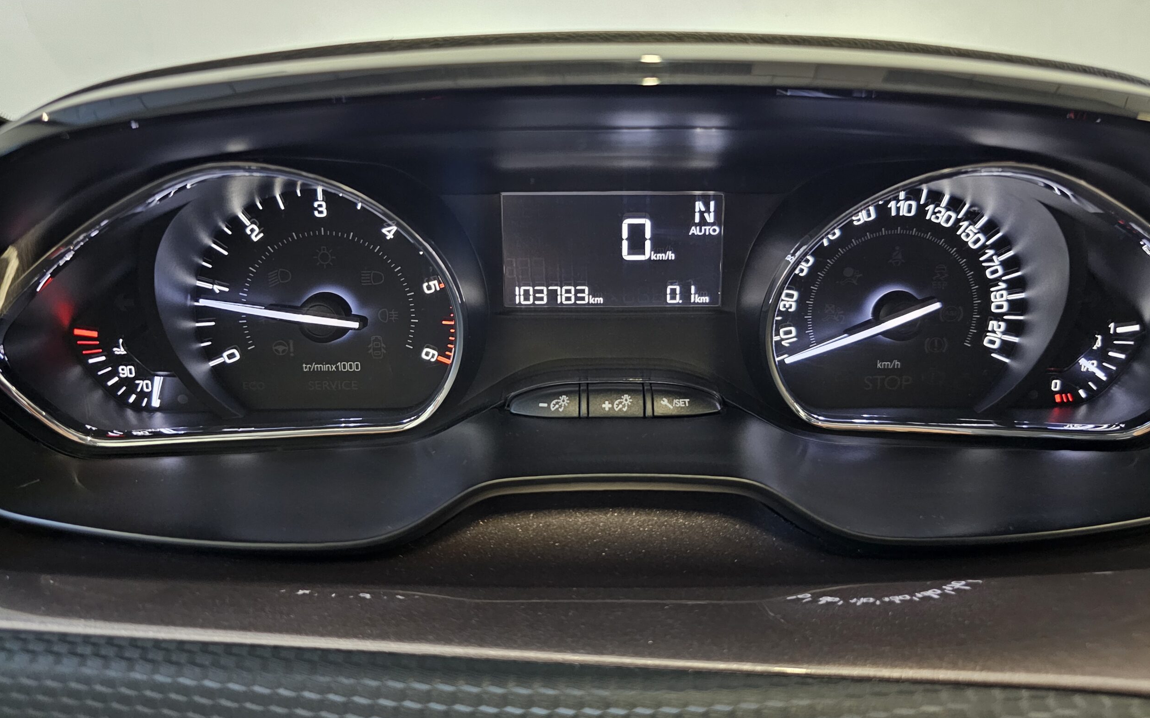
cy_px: 330
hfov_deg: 72.5
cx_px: 588
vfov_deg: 49.2
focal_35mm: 25
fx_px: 783
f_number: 1.7
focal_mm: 6.3
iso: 1000
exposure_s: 1/24
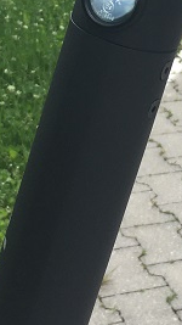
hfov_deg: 11.7
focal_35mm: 103
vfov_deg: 20.0
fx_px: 885
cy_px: -16
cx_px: 165
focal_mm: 4.15
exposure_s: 1/549
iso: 25
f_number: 2.2
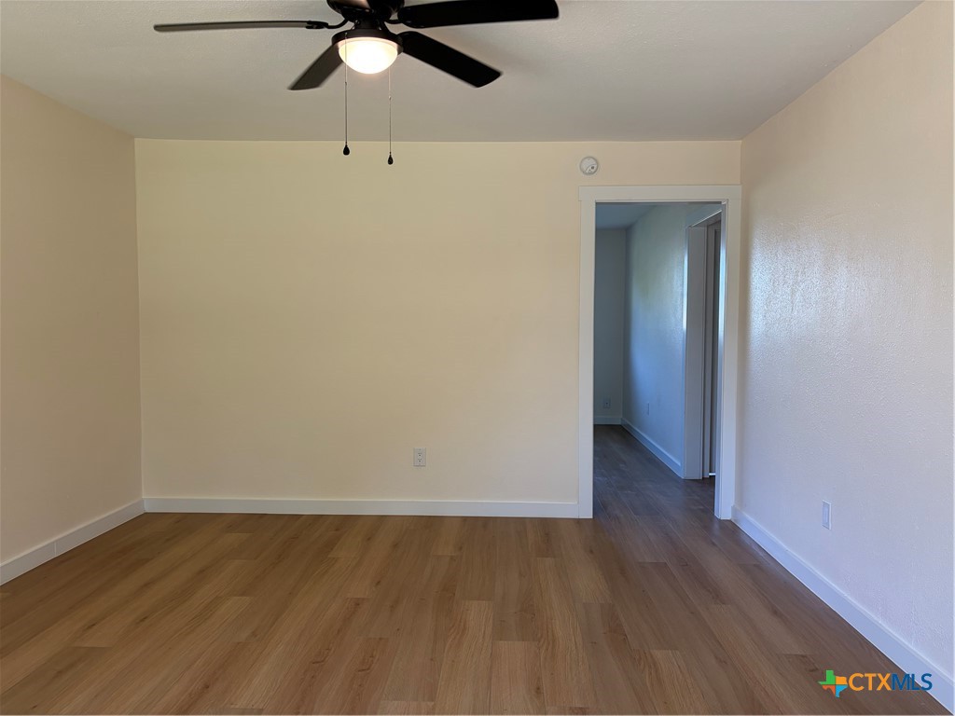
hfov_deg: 67.3
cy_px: 358
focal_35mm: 26
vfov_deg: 53.1
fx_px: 717
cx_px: 478
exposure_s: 1/120
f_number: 1.6
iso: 100
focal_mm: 5.96
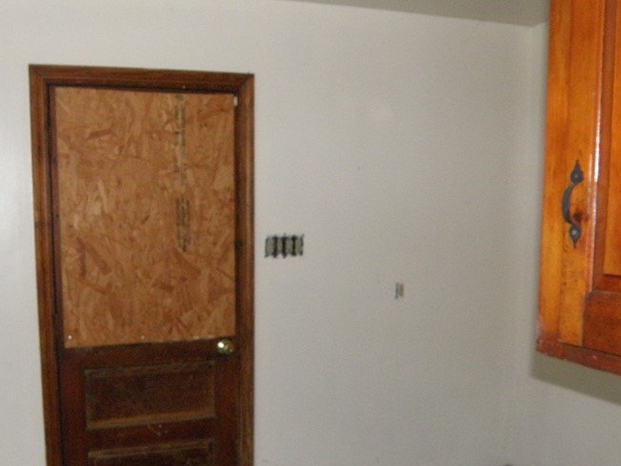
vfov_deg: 34.6
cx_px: 213
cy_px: 329
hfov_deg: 45.2
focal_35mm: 41
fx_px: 736
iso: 400
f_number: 3.2
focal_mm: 4.6
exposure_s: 1/13
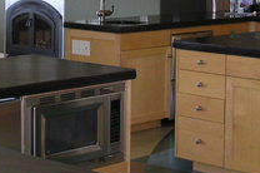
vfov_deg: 11.6
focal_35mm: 117
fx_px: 844
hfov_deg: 17.5
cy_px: 8
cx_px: 126
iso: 200
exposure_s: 1/45
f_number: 2.8
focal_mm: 7.8
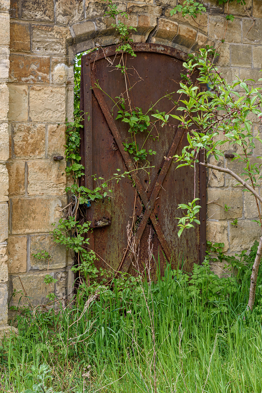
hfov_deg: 18.2
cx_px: 131
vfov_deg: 27.0
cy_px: 196
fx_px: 819
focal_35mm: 75
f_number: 8
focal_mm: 50
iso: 200
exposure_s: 1/80
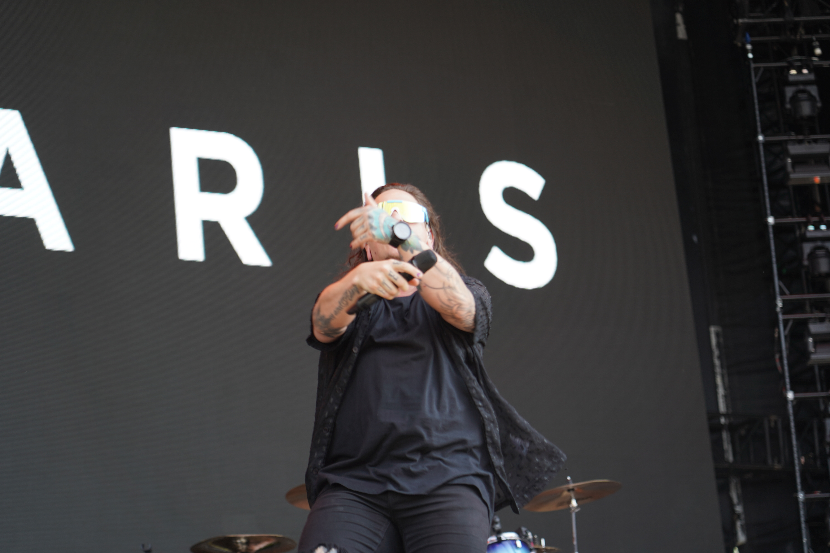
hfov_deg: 19.5
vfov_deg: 13.0
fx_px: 2421
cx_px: 415
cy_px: 276
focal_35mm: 105
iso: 100
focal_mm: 105
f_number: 4
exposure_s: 1/125
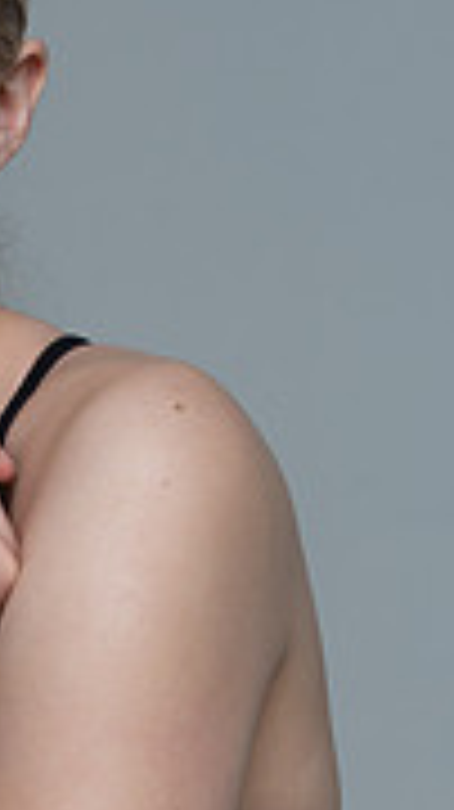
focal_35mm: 375
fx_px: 8041
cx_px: -189
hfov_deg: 3.2
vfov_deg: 5.8
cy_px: 612
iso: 320
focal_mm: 143
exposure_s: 1/160
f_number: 9
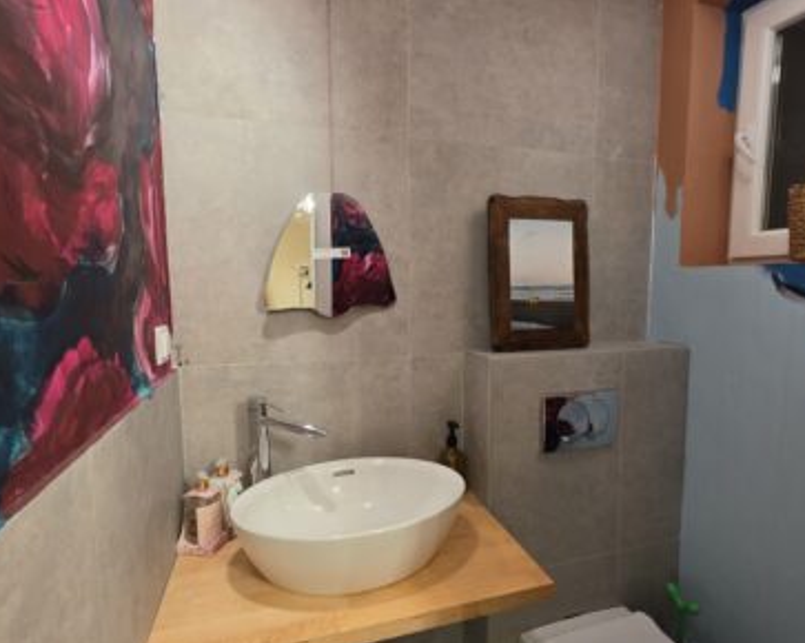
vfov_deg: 87.9
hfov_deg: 100.5
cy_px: 330
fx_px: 333
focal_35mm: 14
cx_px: 432
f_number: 1.9
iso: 500
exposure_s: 1/50
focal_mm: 2.2
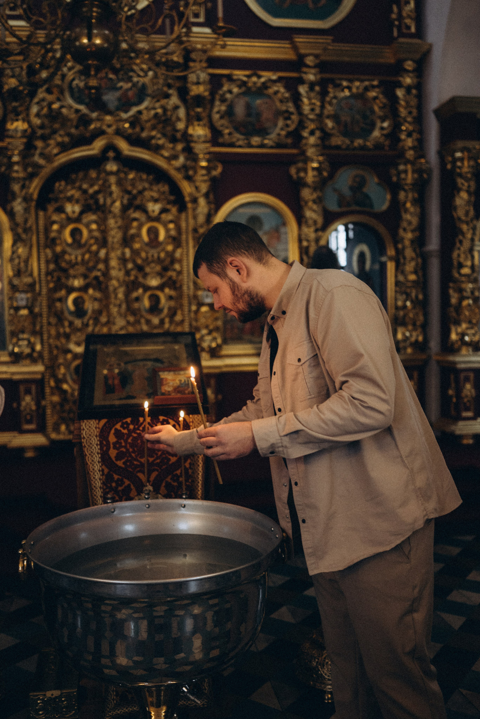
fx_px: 699
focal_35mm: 35
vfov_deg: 54.4
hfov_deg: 37.9
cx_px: 240
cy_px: 360
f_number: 1.8
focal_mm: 35
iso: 1600
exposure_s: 1/200
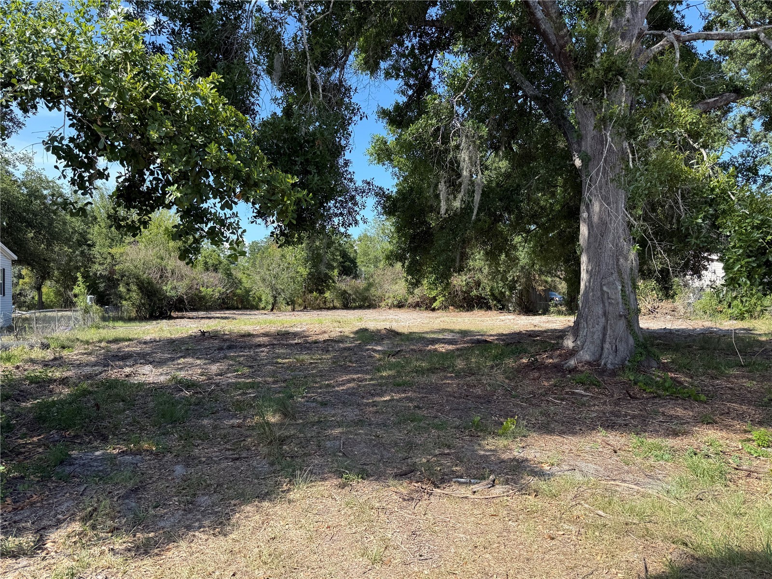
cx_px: 386
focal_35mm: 24
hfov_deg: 71.6
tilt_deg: +0.4
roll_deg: +0.7
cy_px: 290
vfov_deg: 56.8
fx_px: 535
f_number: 1.78
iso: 80
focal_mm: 6.76
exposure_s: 1/1385
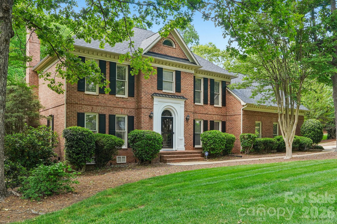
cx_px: 168
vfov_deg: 43.6
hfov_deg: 61.9
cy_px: 112
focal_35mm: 30
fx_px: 281
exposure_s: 1/20
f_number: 8
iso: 400
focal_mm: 20
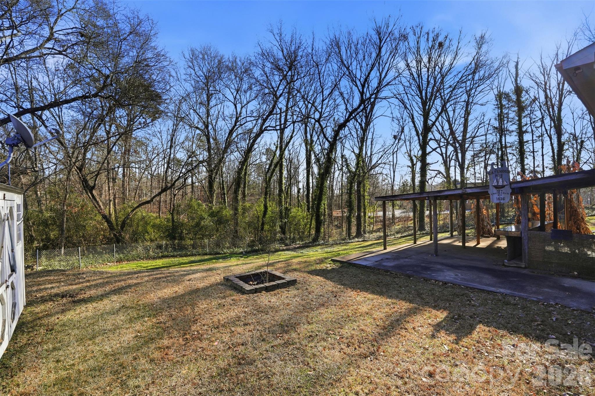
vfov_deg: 77.3
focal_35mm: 15
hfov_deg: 100.4
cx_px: 298
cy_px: 198
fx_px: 248
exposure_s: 1/800
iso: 250
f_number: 8
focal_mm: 10
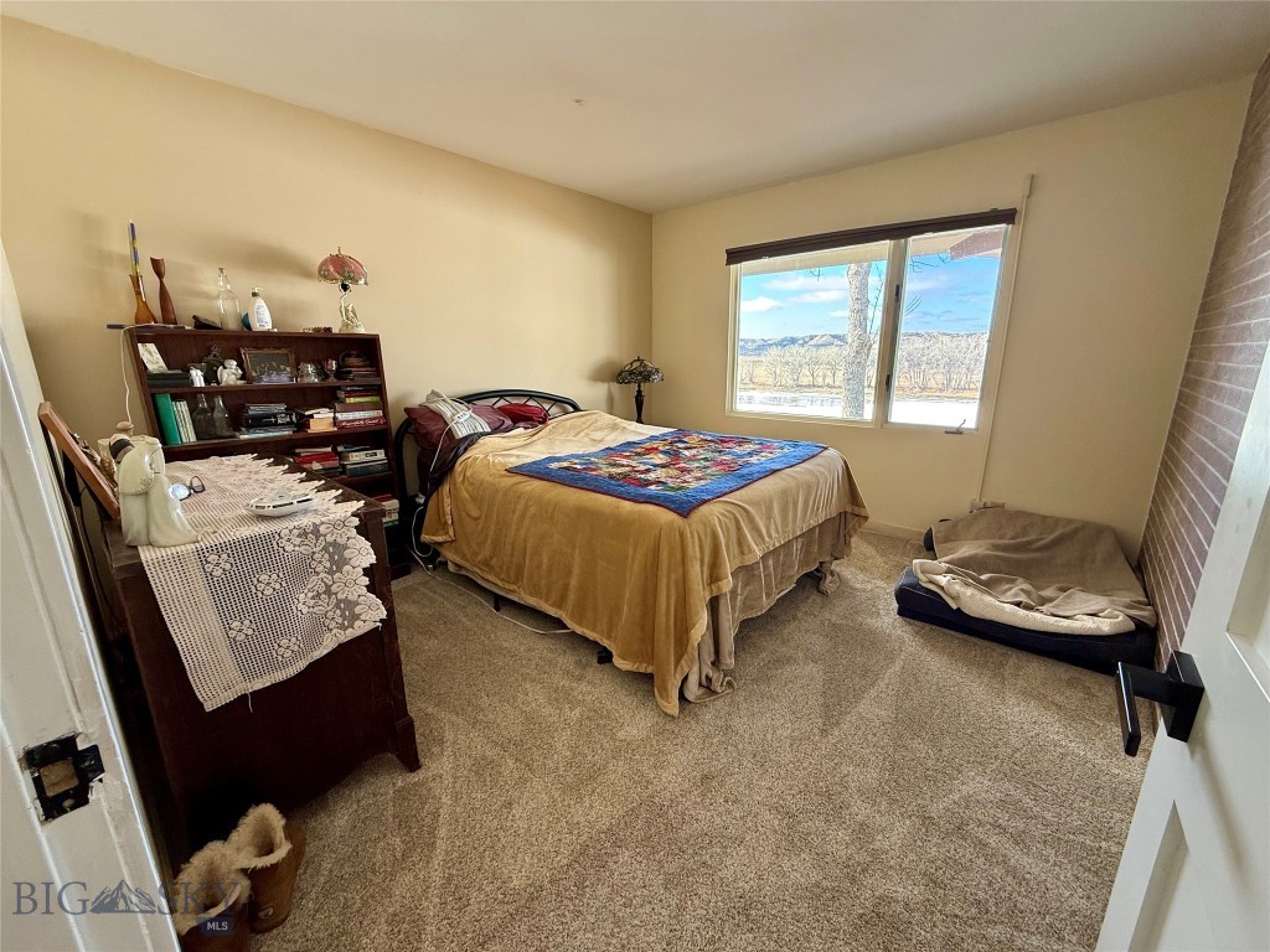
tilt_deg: -13.3
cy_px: 476
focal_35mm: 14
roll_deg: +1.2
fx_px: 514
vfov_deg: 85.7
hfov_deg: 102.1
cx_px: 635
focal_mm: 2.22
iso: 100
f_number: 2.2
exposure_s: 1/99
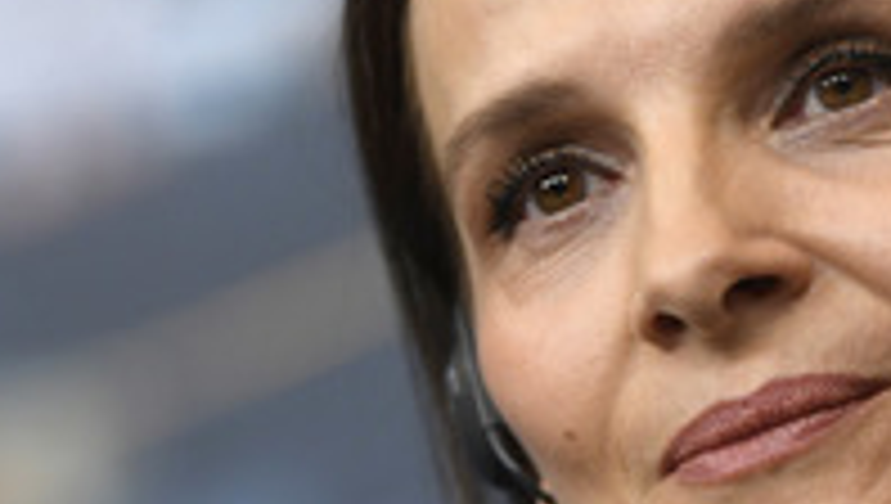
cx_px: 25
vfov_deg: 2.6
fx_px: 11261
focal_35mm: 476
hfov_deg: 4.5
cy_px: 212
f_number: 3.5
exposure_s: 1/320
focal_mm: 200
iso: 1000
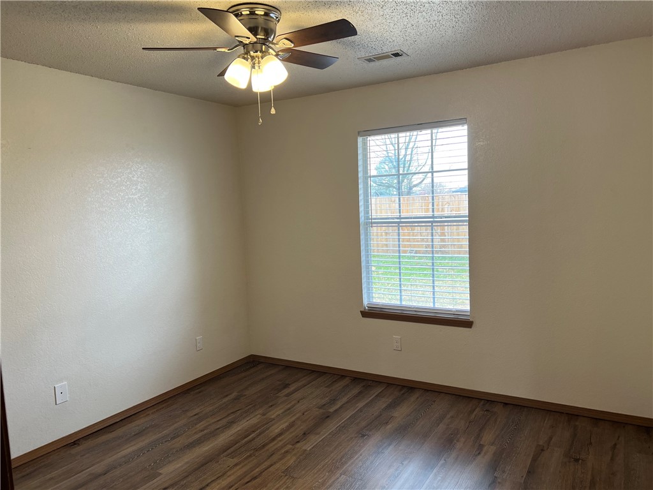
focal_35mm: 26
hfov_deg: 67.3
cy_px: 245
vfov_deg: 53.1
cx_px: 326
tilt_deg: -5.0
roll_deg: +2.5
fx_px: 490
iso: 100
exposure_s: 1/120
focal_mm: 5.7
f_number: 1.5
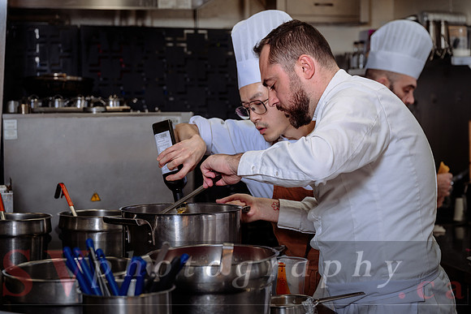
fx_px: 884
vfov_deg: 20.2
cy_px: 148
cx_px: 252
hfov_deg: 29.8
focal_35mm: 68
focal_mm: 62
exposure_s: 1/60
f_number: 4
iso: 100
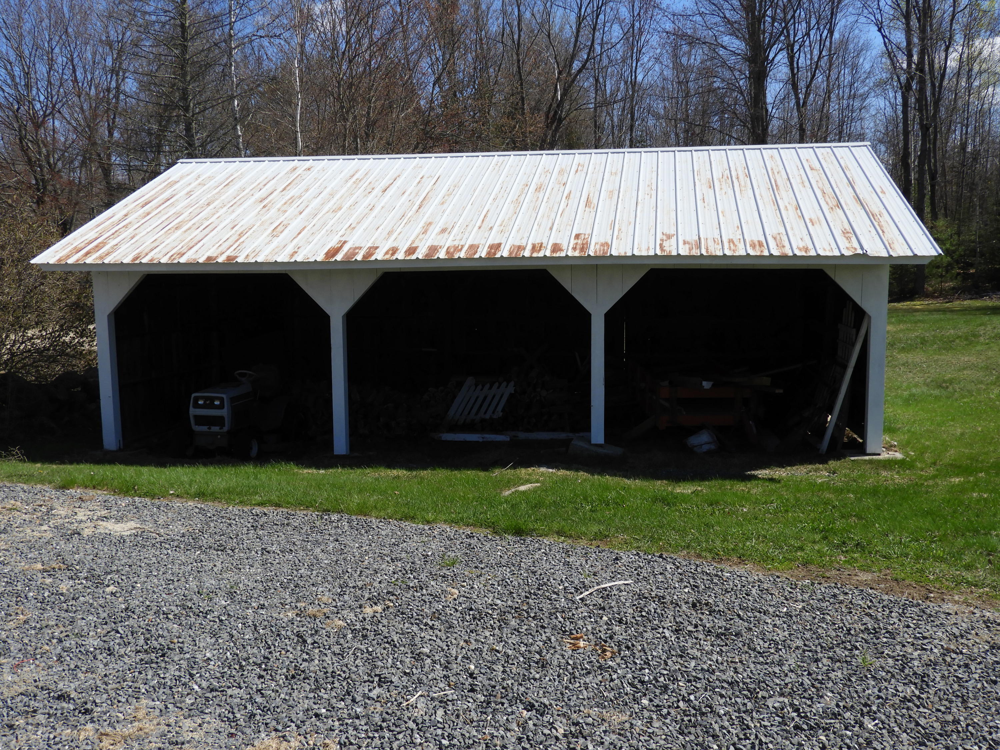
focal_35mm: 33
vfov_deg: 42.9
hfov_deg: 55.4
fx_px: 953
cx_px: 500
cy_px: 375
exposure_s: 1/1250
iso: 100
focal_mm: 5.9
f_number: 3.6
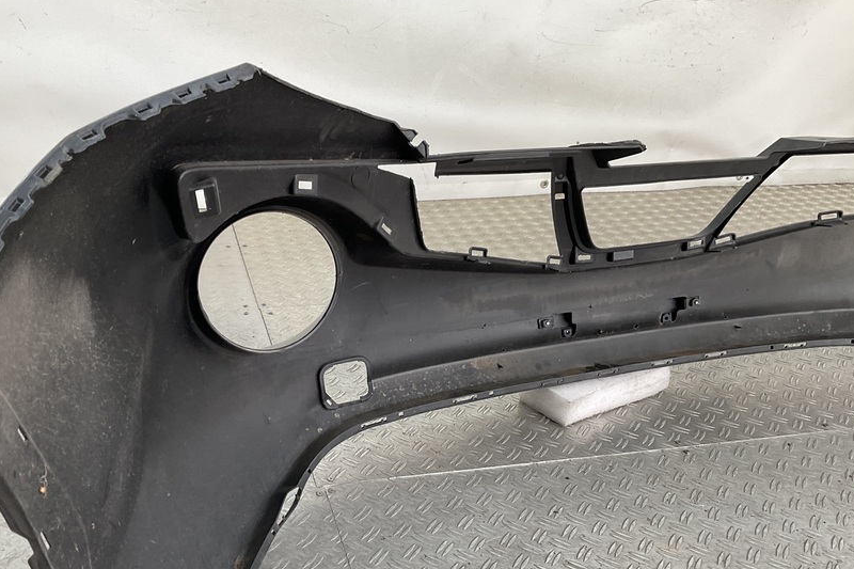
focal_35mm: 38
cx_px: 399
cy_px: 383
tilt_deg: -27.7
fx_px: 901
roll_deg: -8.5
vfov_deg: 34.7
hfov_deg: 50.7
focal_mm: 3
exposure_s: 1/120
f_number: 1.8
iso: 25
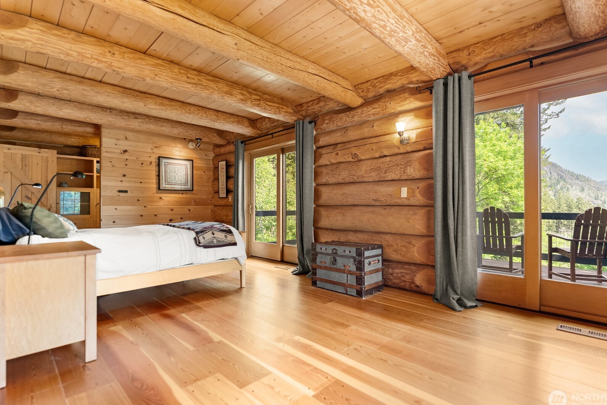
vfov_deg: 71.3
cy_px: 198
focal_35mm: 17
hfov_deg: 94.0
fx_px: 282
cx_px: 317
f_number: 2.8
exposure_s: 1/15
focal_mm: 15.7
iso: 400
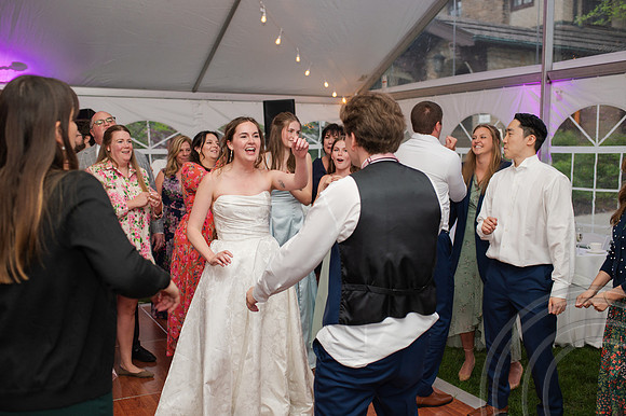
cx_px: 313
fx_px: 641
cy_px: 208
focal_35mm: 37
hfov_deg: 52.1
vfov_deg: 36.0
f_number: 3.2
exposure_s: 1/200
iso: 800
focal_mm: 35
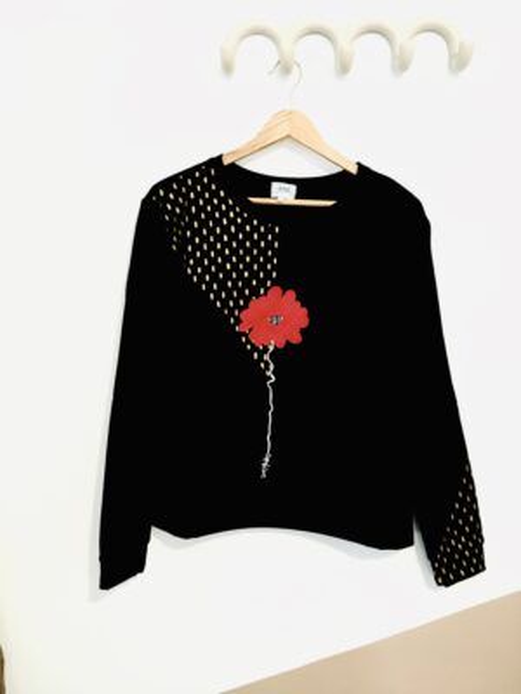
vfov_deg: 61.7
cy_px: 347
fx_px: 582
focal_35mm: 29
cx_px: 260
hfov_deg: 48.2
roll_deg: -0.8
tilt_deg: -5.1
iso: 200
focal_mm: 4.15
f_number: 2.2
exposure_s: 1/20
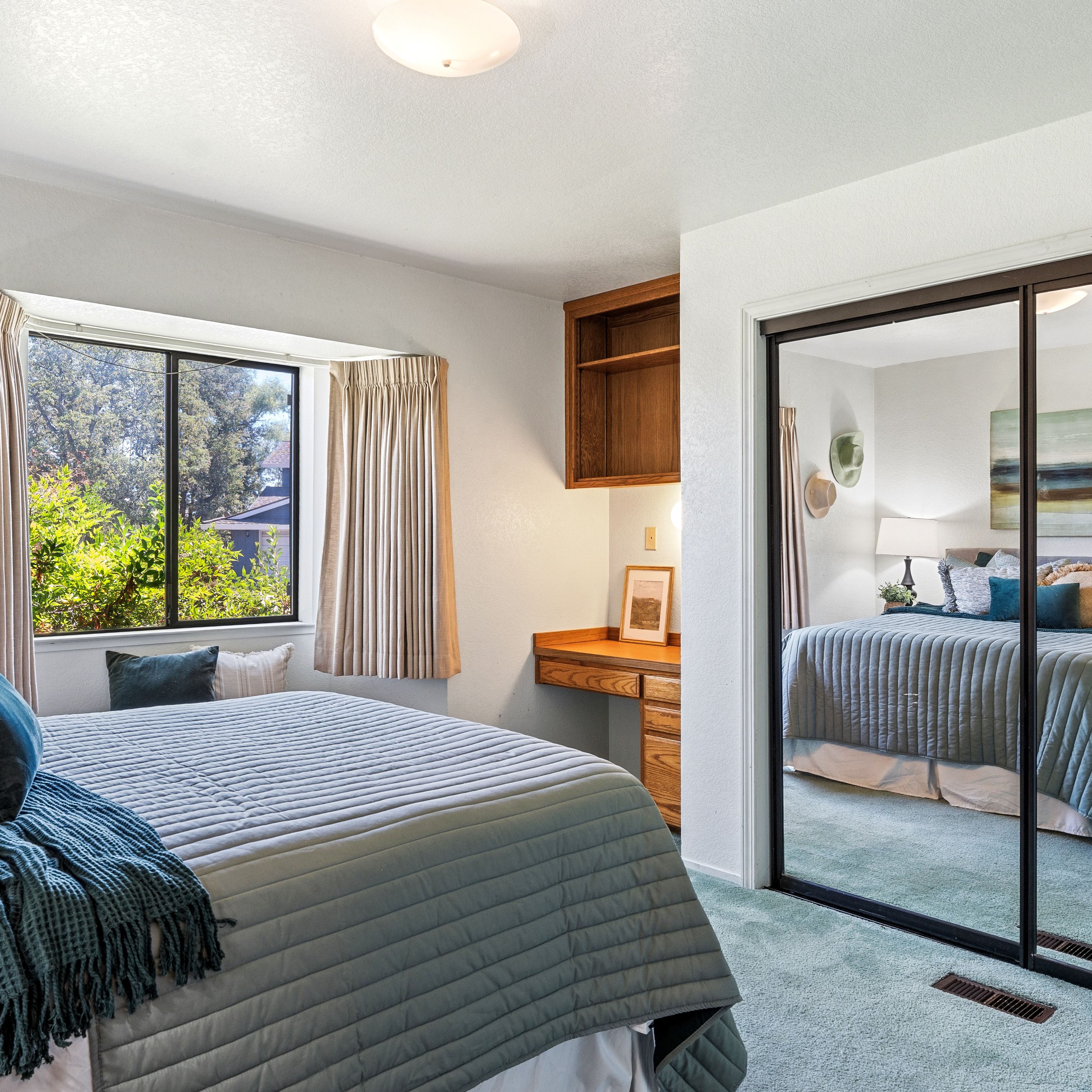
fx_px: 928
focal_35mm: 26
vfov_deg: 60.7
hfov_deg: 60.9
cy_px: 621
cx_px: 538
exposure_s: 1/3
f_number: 8
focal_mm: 16
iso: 320
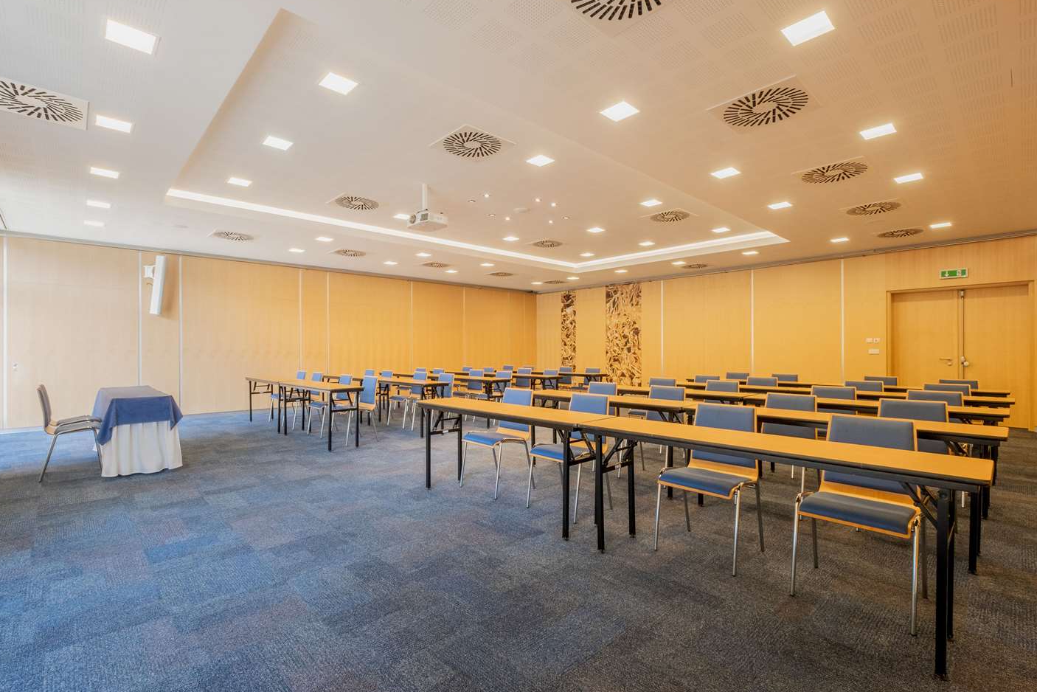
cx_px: 518
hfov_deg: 96.7
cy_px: 347
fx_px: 461
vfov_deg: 73.8
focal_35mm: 16
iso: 200
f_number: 11
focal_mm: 10
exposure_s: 1/5
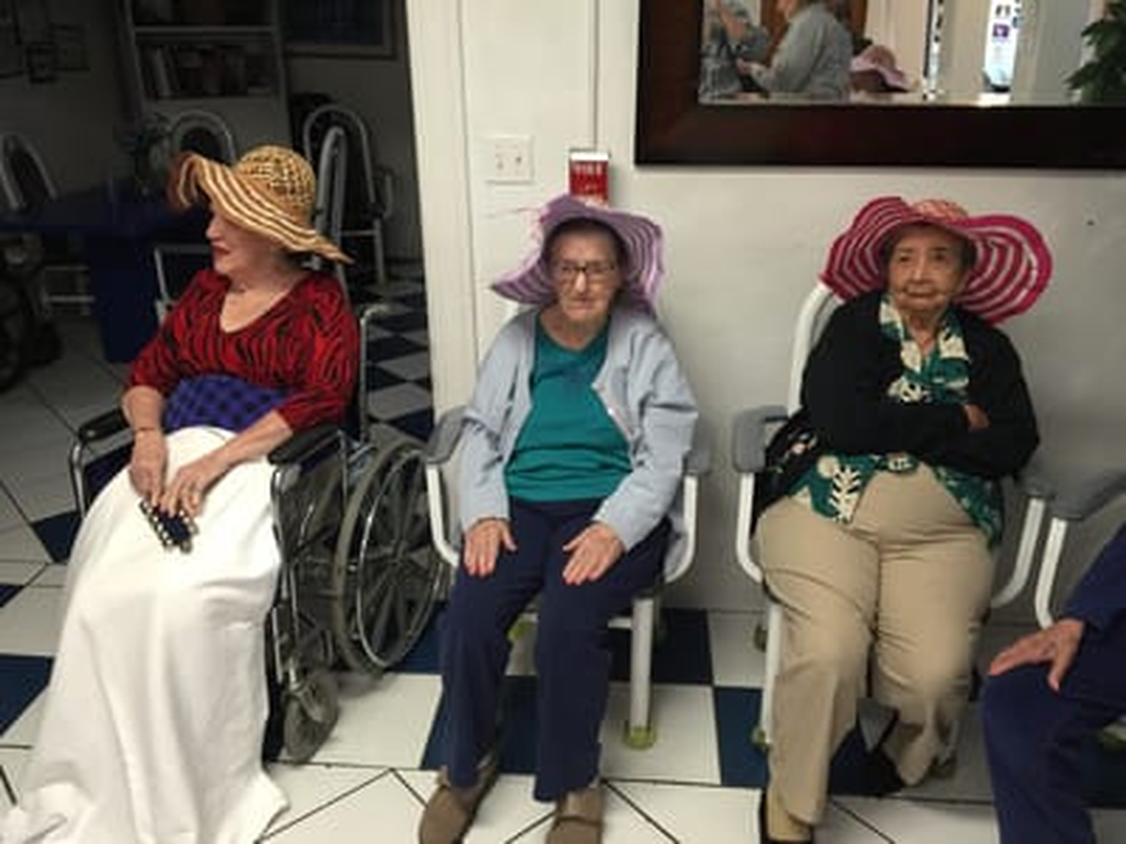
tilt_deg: -23.4
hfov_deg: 61.7
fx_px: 943
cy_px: 422
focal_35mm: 29
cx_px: 563
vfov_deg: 48.2
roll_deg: +0.5
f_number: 2.2
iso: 64
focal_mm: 4.15
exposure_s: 1/15
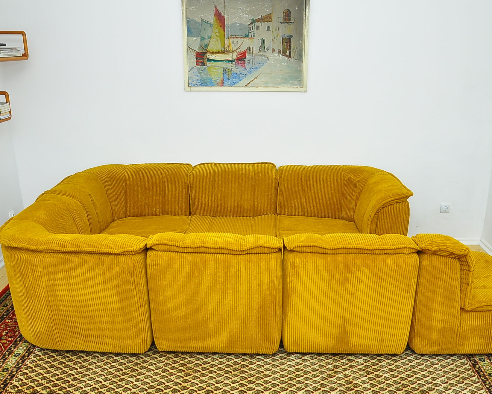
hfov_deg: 54.1
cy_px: 206
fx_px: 481
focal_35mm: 33
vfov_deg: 44.5
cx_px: 271
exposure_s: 1/200
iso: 400
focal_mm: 18
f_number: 5
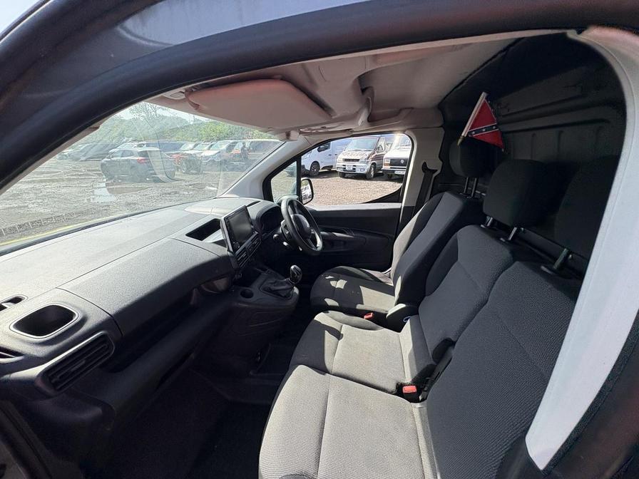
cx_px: 320
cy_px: 240
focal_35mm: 14
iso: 64
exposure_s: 1/573
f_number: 2.2
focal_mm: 2.22
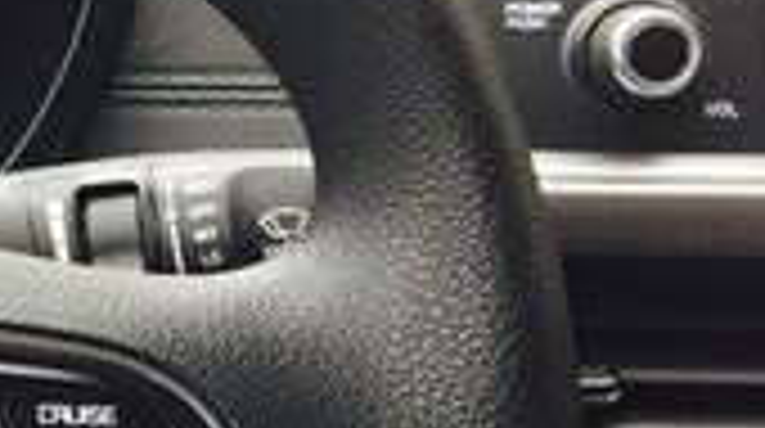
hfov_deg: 15.1
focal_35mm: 123
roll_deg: +0.9
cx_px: -612
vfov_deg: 9.8
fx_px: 2491
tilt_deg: -19.0
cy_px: 219
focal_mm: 4.15
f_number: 2.2
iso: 32
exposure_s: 1/33
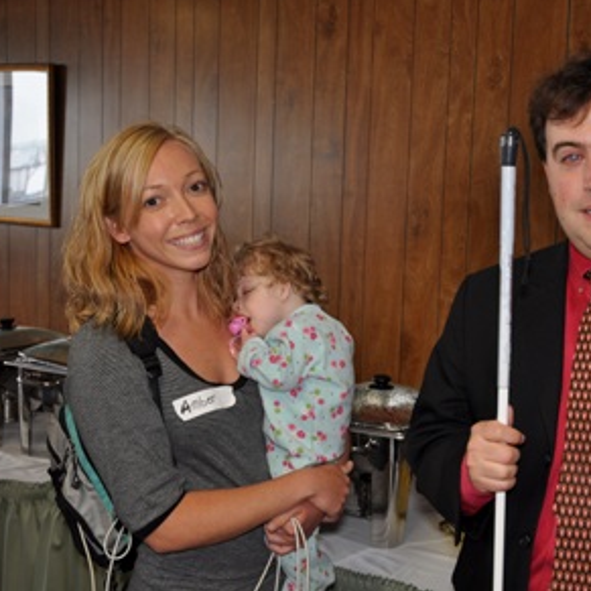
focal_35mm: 47
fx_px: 908
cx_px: 424
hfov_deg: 35.5
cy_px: 292
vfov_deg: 36.1
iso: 400
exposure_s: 1/60
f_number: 3.8
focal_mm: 24
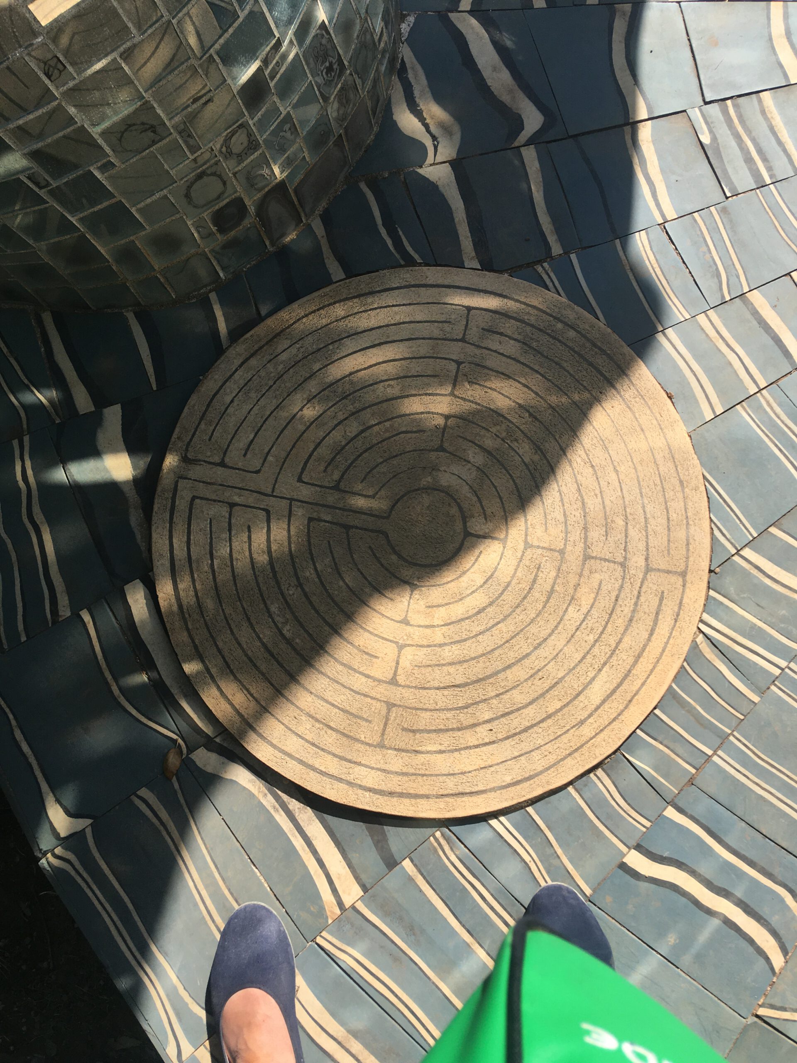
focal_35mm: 29
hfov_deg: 48.2
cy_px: 532
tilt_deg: -80.3
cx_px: 398
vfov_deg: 61.7
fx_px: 890
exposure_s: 1/1115
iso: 25
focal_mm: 4.15
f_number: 2.2
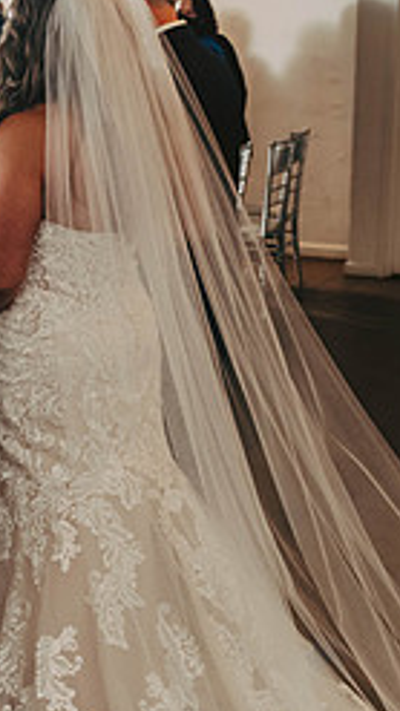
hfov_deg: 20.1
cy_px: 315
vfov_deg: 35.4
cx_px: 55
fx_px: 1112
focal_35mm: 59
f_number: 3.2
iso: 2000
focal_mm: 24
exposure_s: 1/250
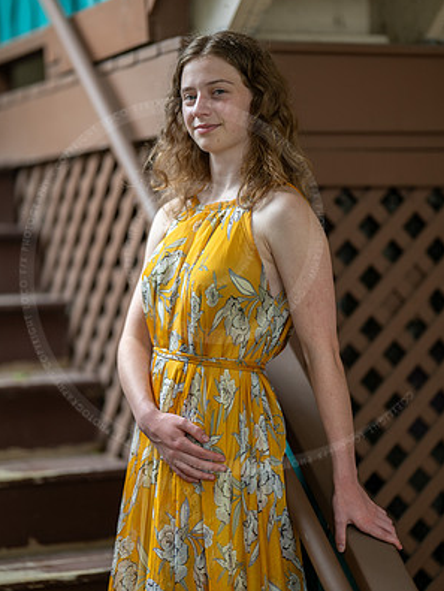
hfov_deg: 15.9
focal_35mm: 93
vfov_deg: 21.1
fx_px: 1588
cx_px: 221
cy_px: 280
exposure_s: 1/400
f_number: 1.2
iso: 320
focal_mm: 85
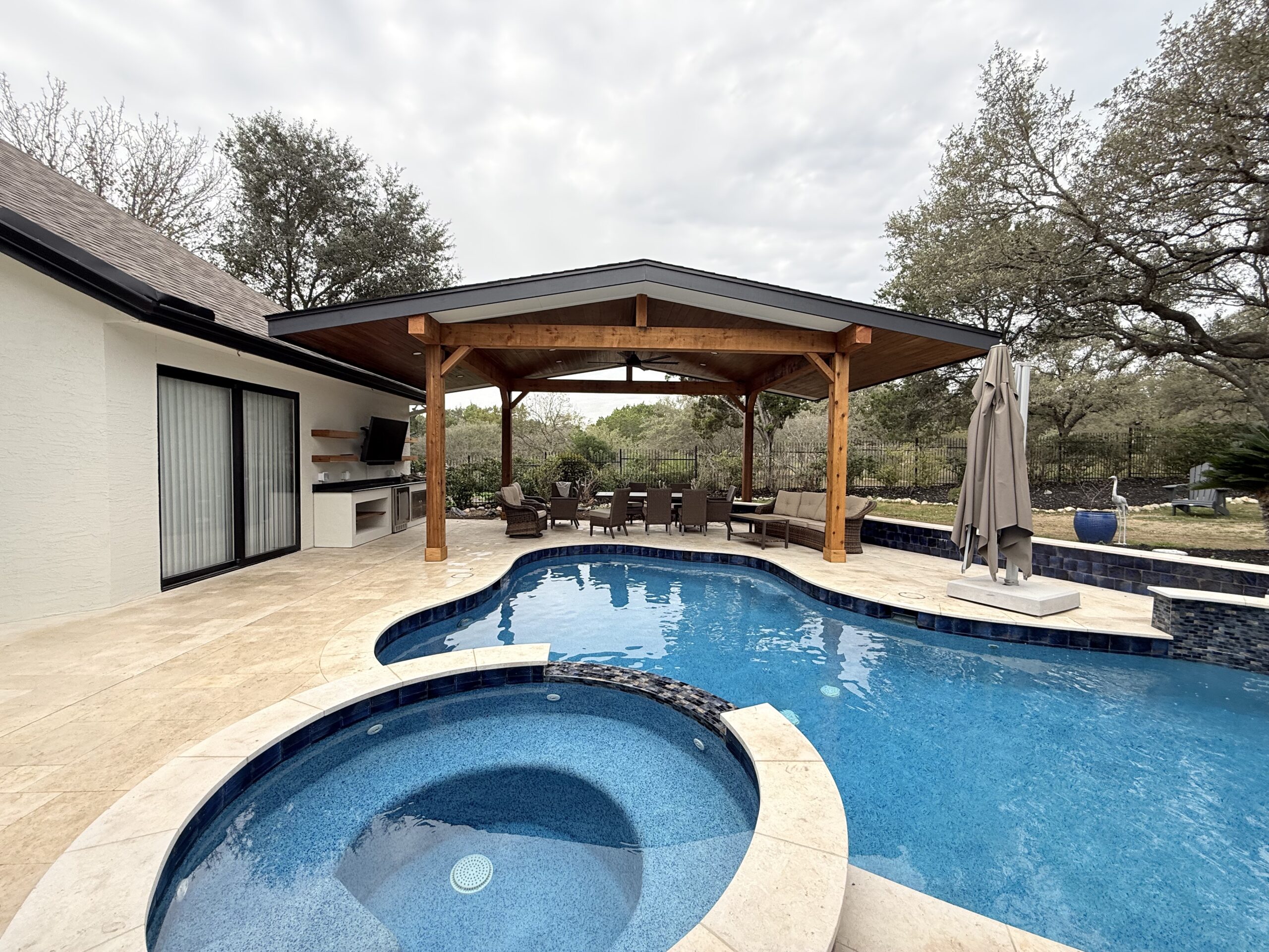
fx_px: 513
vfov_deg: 85.7
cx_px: 634
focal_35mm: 14
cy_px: 476
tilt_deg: -1.6
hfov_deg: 102.1
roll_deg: -0.5
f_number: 2.2
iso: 64
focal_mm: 2.22
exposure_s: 1/323
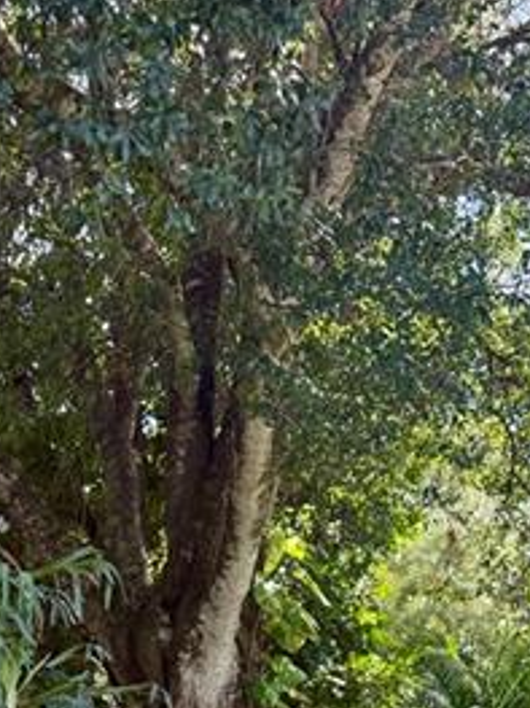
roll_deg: +1.2
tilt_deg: -2.5
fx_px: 1430
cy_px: 843
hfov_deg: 20.1
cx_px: -43
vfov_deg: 25.1
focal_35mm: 70
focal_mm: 6.76
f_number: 1.78
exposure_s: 1/535
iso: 100
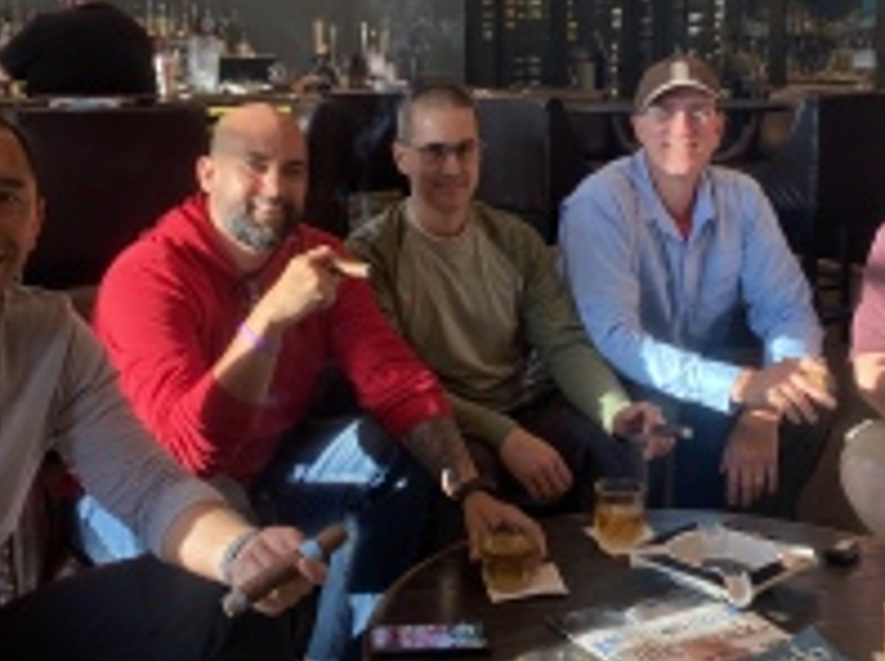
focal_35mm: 48
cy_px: 228
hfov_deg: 39.7
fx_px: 1226
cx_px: 465
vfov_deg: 30.0
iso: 64
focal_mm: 4.25
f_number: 1.8
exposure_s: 1/60
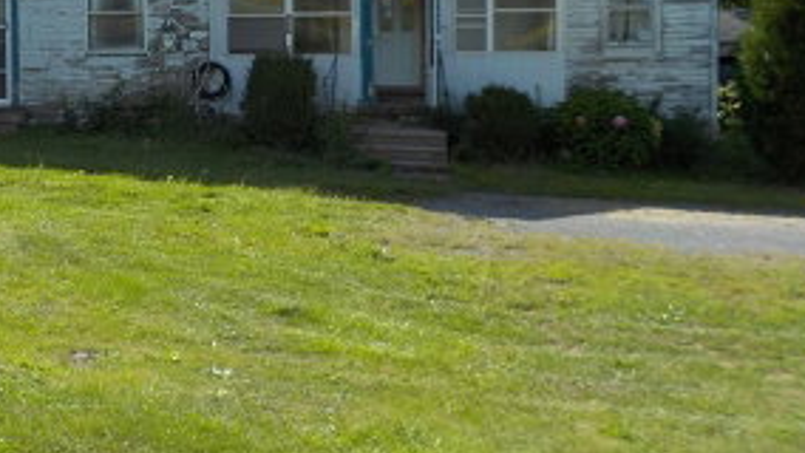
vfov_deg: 20.0
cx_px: 119
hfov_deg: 34.0
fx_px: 1260
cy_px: 51
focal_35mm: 59
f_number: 3.3
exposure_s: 1/800
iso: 125
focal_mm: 4.1
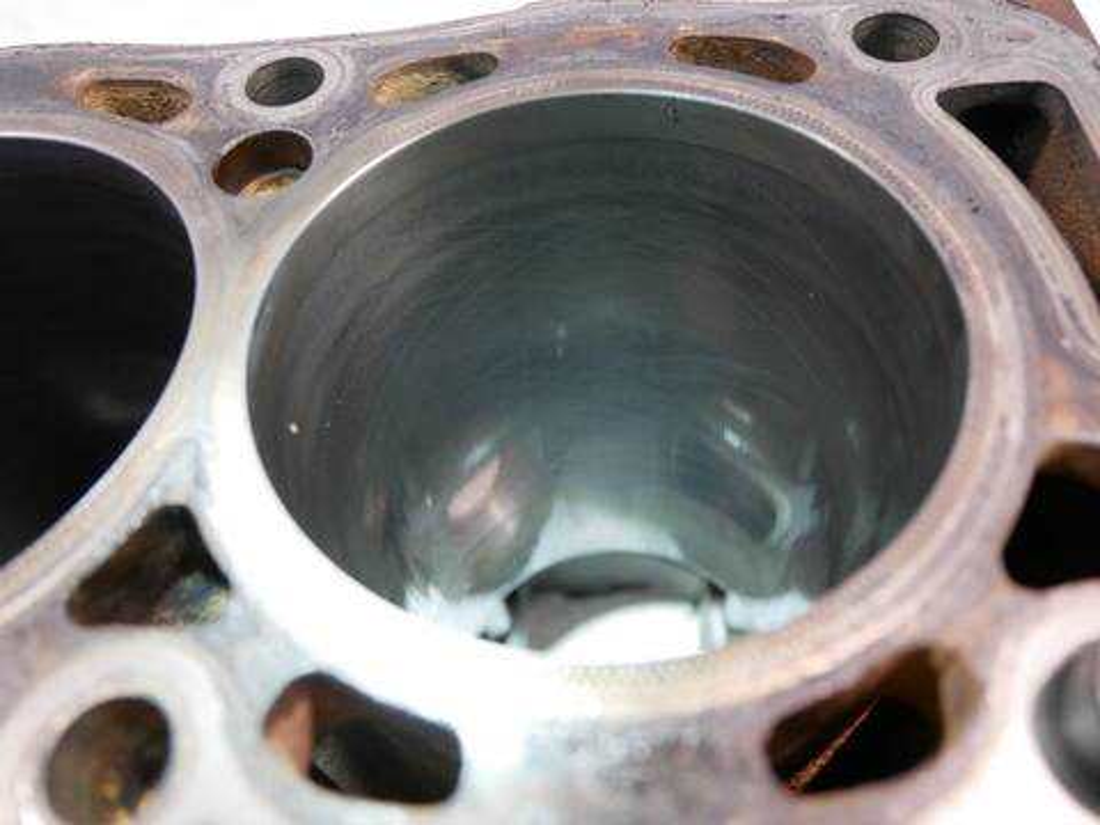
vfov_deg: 49.7
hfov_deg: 63.4
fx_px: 890
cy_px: 412
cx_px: 550
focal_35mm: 28
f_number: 3.7
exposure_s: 1/60
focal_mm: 14
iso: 1600
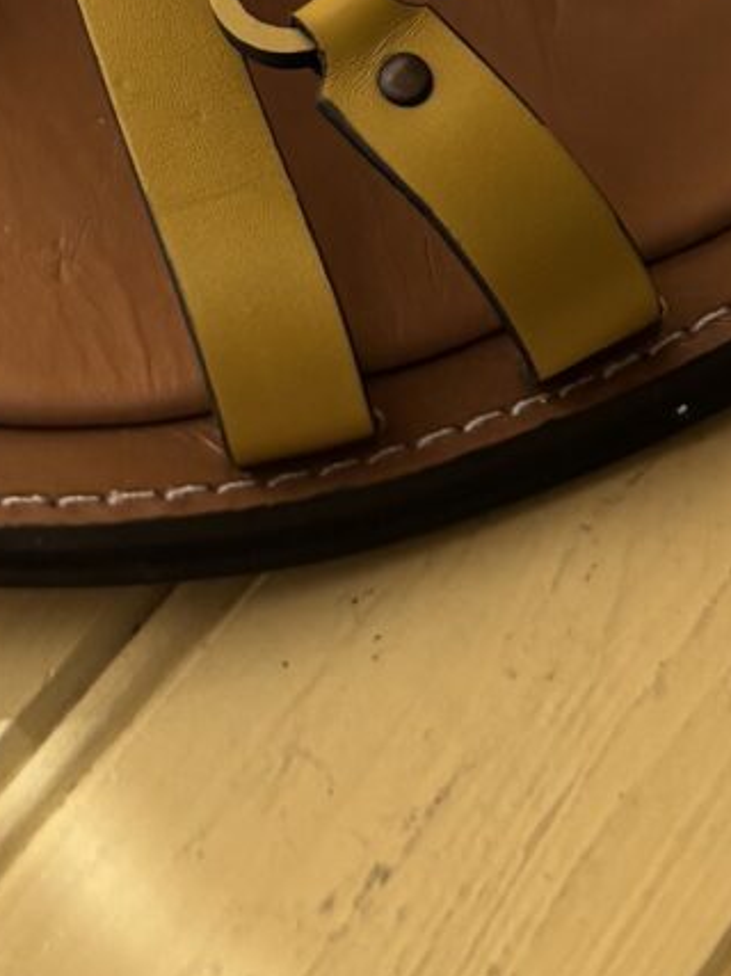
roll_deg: -1.2
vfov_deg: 10.0
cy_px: -1792
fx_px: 4395
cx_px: 407
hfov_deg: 9.5
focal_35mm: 156
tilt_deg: -28.1
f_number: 1.6
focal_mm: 5.96
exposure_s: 1/769
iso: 50
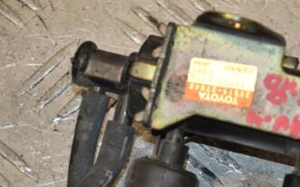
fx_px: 2379
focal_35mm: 291
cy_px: 154
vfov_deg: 4.5
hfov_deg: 7.2
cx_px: 207
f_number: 6.3
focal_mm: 105
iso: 800
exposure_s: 1/200
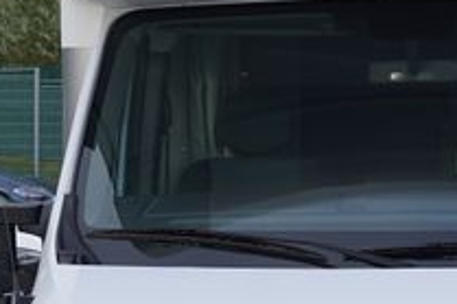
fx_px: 2055
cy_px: 259
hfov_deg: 12.6
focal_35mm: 162
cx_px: 409
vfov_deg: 8.4
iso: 200
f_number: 6.3
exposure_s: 1/200
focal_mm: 33
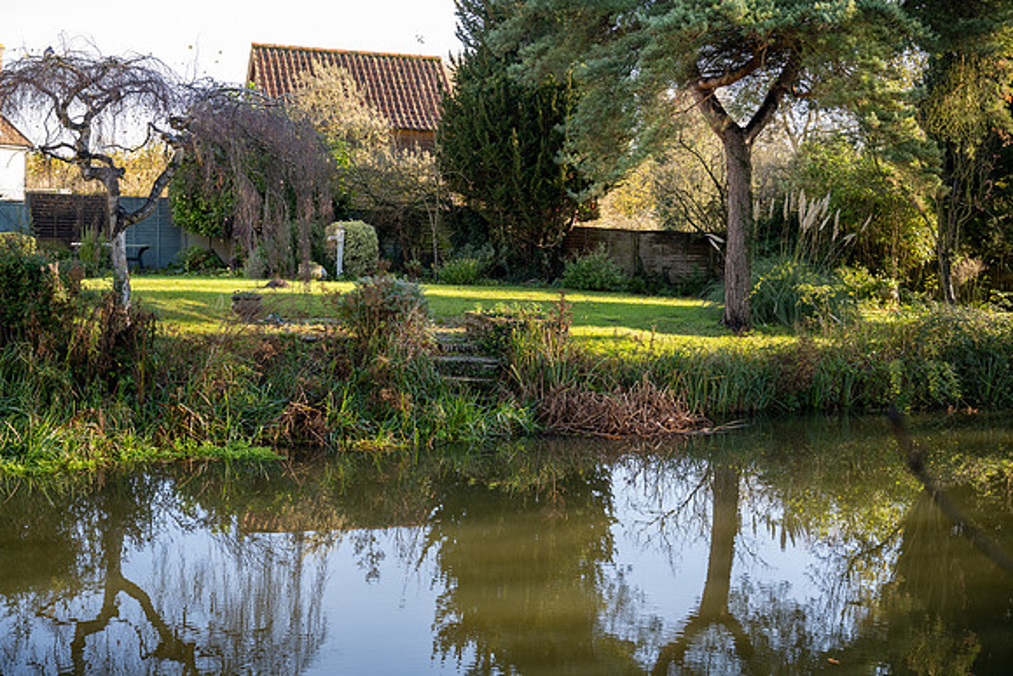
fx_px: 1379
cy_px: 338
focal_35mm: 49
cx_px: 506
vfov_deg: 27.5
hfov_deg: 40.3
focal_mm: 49
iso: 400
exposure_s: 1/250
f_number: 4.5
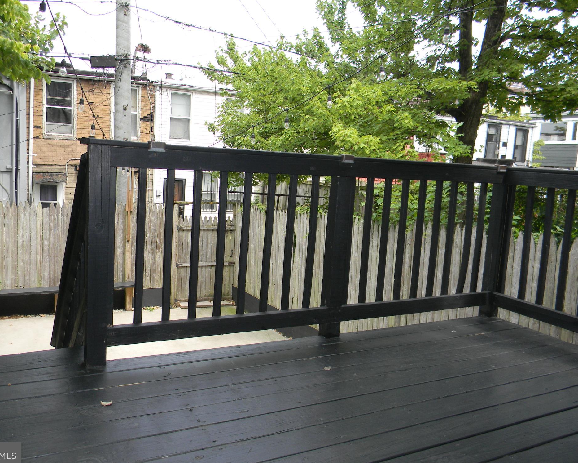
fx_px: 513
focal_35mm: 30
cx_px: 261
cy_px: 229
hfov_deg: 58.7
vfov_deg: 48.5
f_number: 3.5
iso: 112
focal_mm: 5
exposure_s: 1/284
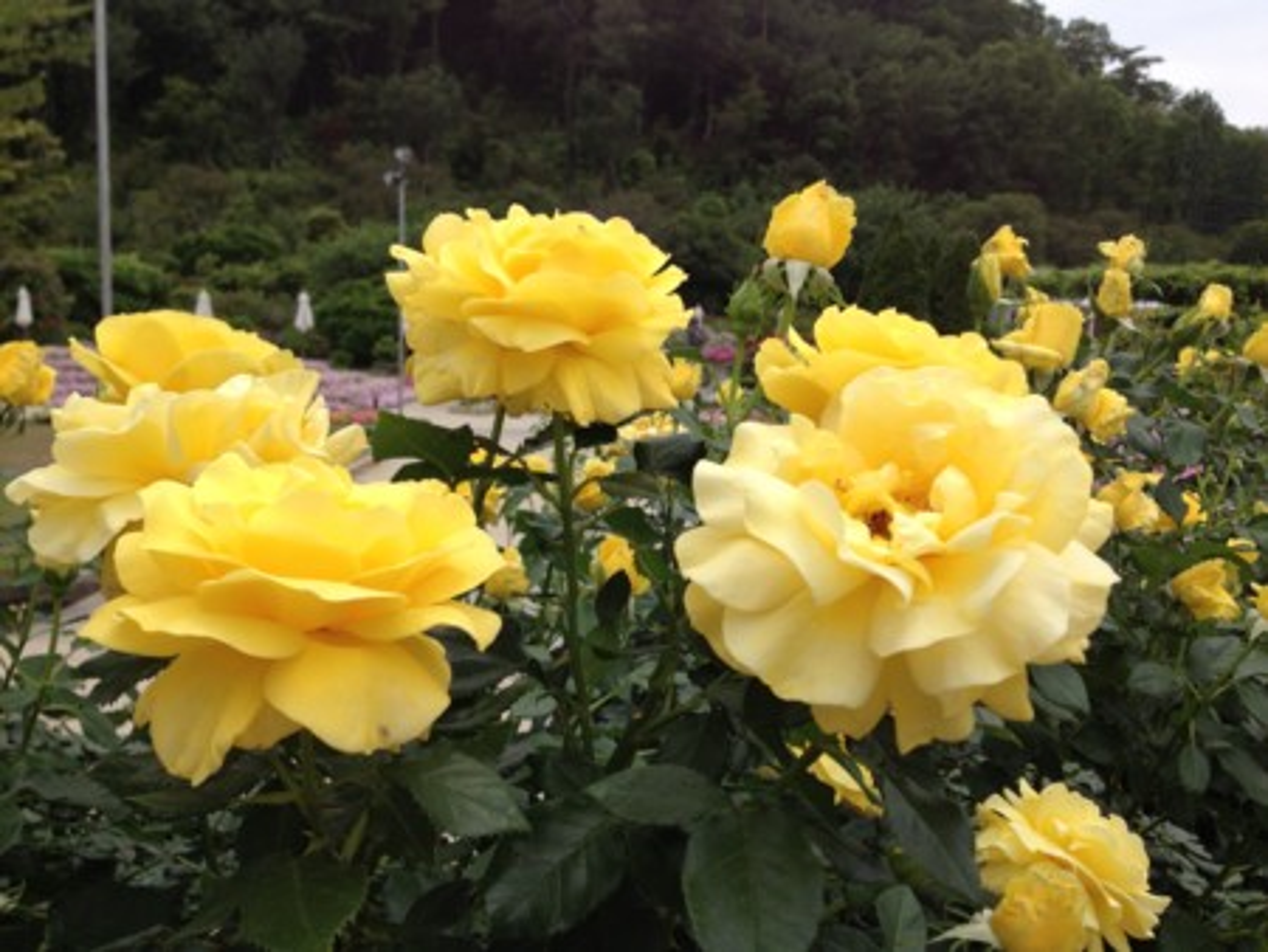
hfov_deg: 52.6
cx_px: 634
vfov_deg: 40.7
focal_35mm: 35
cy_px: 476
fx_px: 1283
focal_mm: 4.28
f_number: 2.4
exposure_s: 1/1534
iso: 50
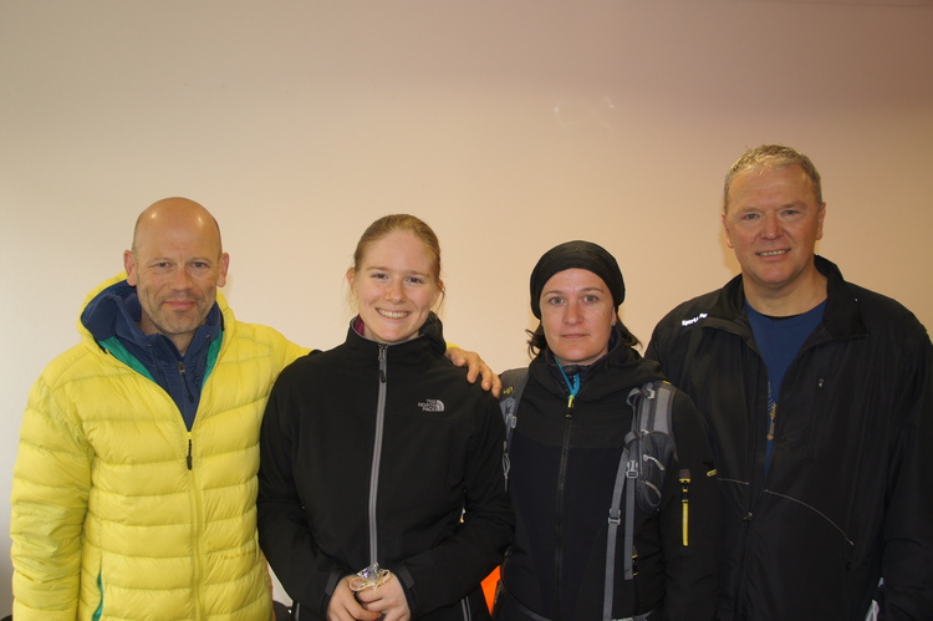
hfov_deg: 53.2
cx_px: 466
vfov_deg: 36.8
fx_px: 932
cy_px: 310
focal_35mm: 36
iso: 400
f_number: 4
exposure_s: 1/60
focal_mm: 24
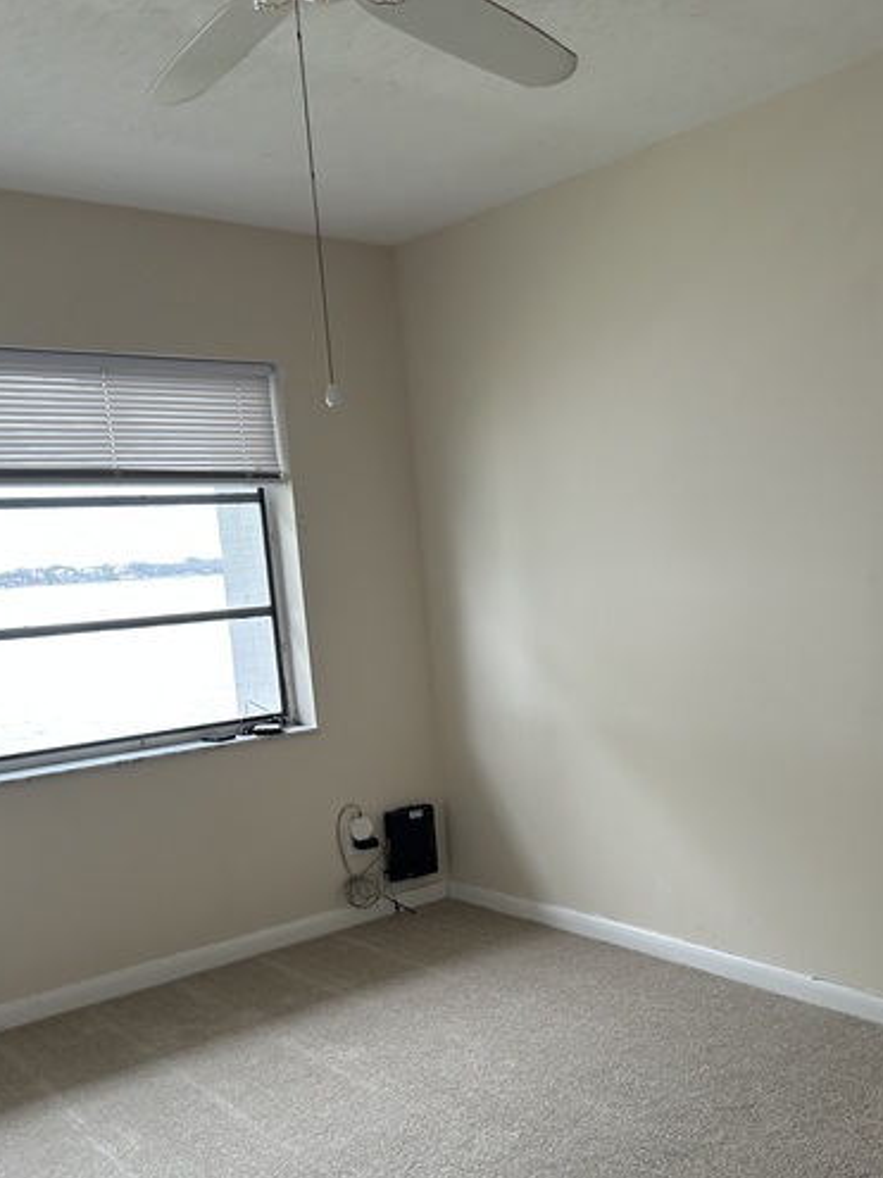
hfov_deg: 40.4
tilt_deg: -11.7
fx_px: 1191
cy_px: 791
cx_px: 543
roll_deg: +1.9
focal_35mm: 35
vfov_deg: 51.6
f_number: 1.5
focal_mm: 5.7
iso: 125
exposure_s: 1/120
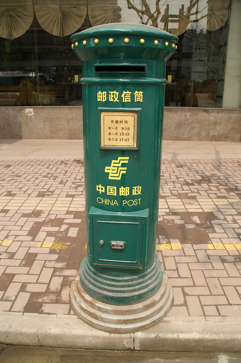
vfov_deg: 67.4
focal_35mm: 27
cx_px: 120
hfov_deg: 47.9
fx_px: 272
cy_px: 182
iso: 200
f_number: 8
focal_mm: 18
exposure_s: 1/200
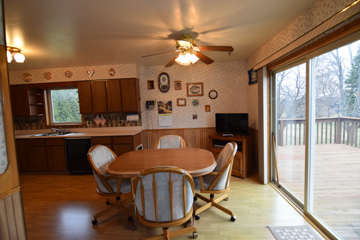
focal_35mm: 16
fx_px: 165
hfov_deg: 95.0
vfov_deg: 72.1
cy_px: 120
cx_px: 180
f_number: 4
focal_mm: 11
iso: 560
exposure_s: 1/60
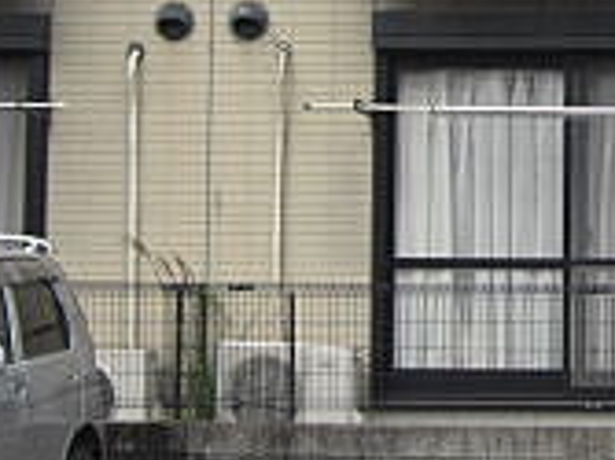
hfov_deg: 13.0
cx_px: 829
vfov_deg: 10.1
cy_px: 173
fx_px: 2592
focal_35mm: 146
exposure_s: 1/400
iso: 80
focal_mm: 7.9
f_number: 2.8
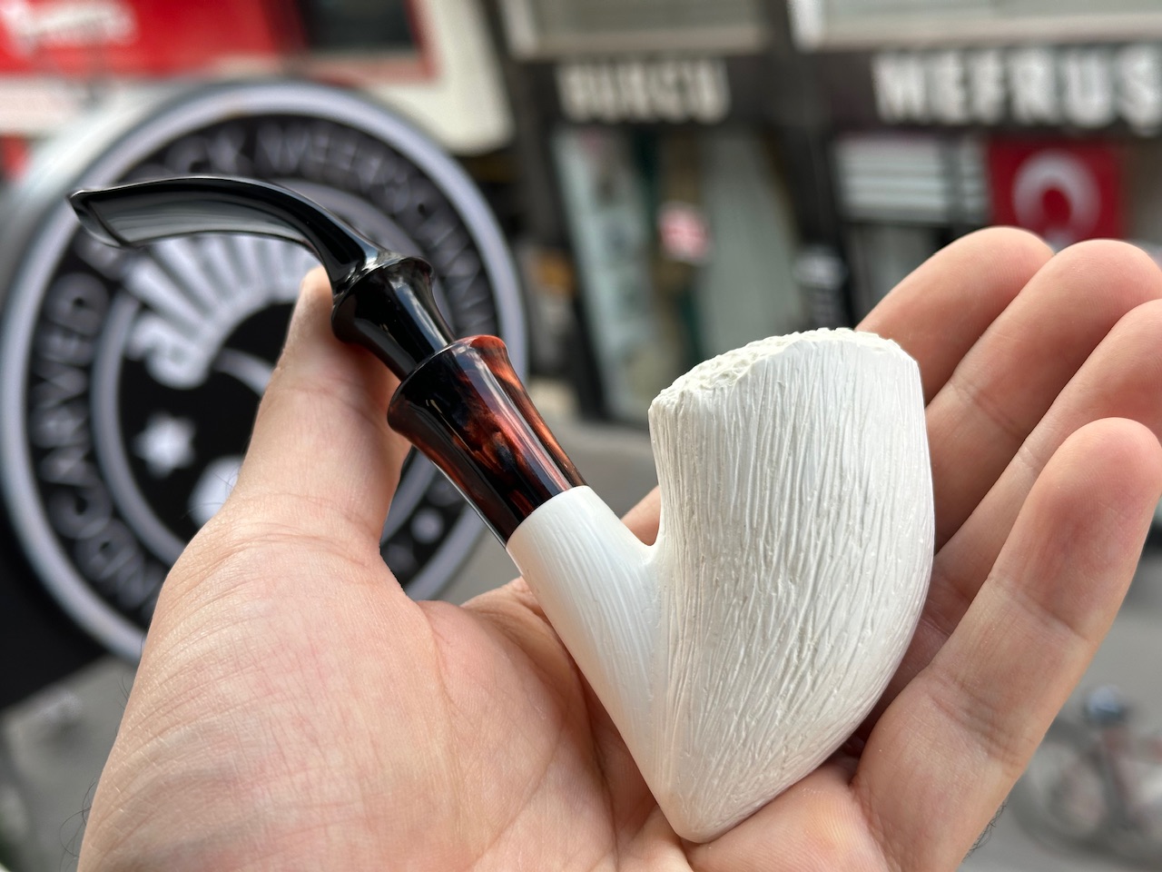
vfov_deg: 30.3
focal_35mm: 48
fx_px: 1611
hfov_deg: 39.7
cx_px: 581
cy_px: 436
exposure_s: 1/482
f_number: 1.78
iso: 64
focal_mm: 6.86
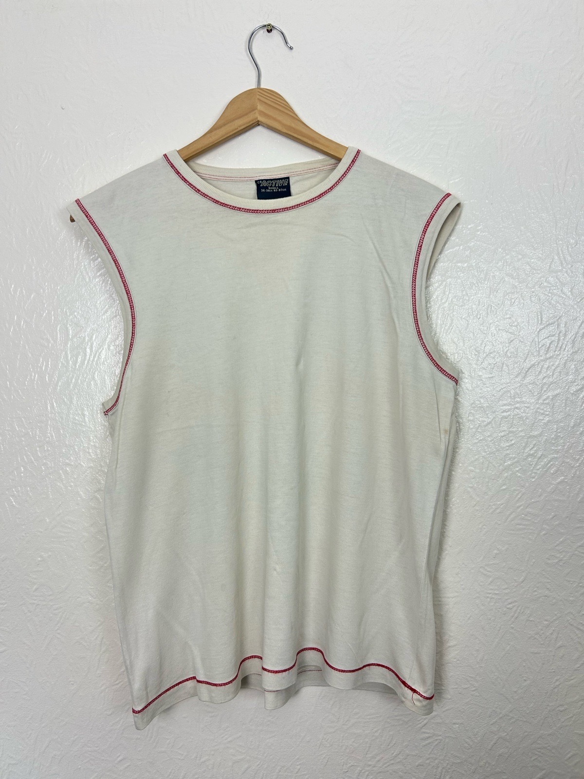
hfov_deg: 53.1
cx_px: 292
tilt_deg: -3.9
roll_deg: +1.2
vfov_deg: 67.3
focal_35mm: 26
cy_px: 390
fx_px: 585
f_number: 1.5
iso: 64
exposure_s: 1/100
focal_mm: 5.7
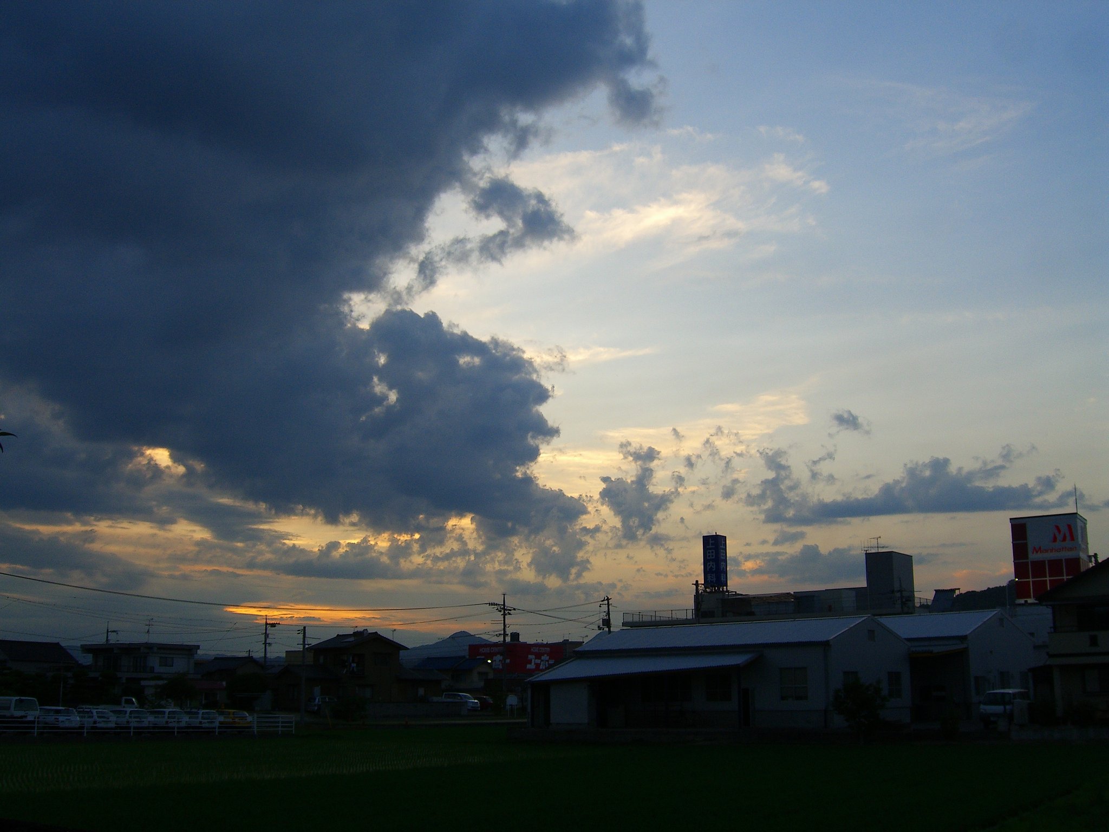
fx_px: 1217
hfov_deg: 49.0
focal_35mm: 38
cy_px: 416
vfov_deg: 37.7
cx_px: 554
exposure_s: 1/125
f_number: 4
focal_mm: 7.9
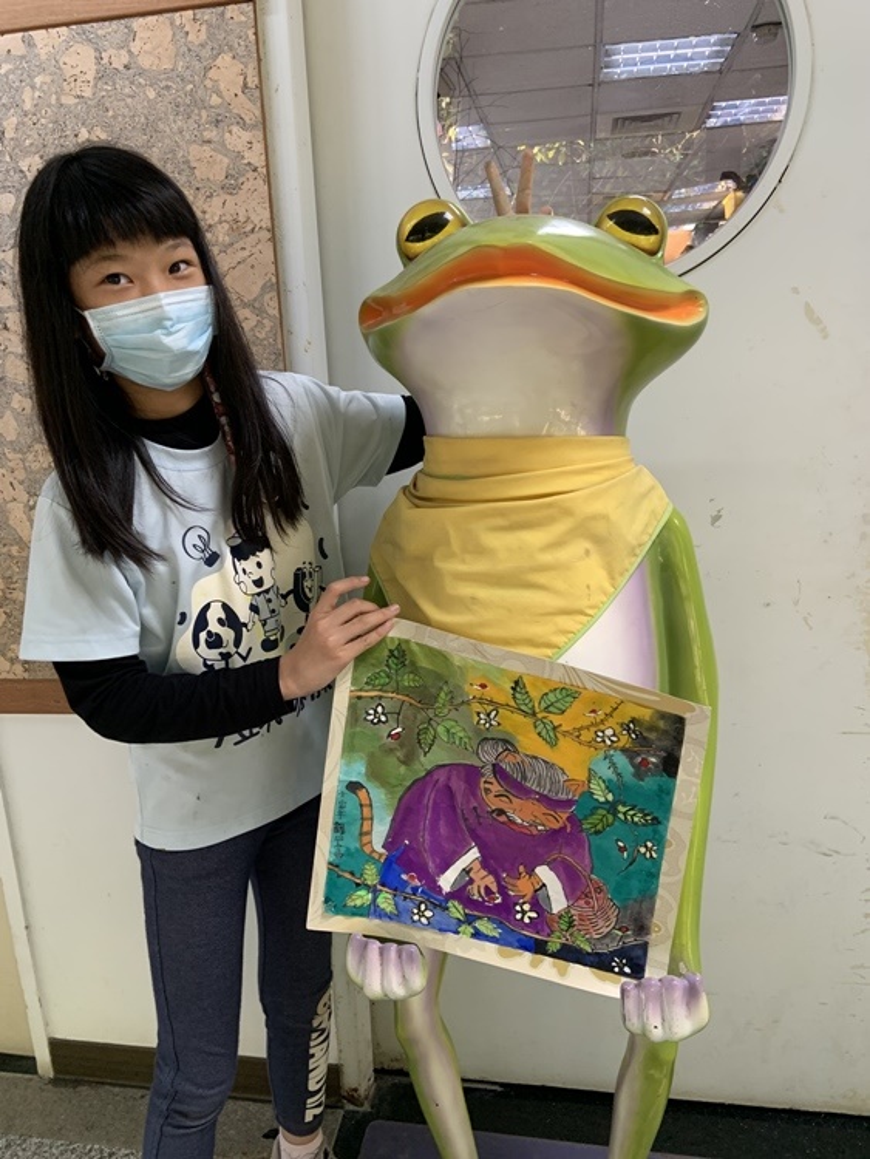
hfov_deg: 53.1
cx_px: 435
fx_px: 871
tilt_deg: -12.9
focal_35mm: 26
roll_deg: +3.1
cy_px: 580
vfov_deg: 67.3
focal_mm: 4.25
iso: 125
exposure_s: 1/60
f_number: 1.8
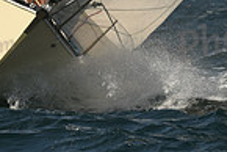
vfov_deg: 1.4
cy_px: -37
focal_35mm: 1000
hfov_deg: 2.1
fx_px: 6312
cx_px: 97
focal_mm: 250
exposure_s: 1/1000
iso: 250
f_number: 7.1
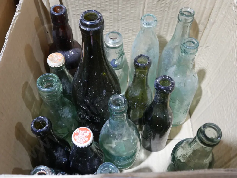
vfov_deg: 37.8
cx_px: 118
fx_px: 260
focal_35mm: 38
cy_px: 89
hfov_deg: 49.0
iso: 1600
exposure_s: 1/60
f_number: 5
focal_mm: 19
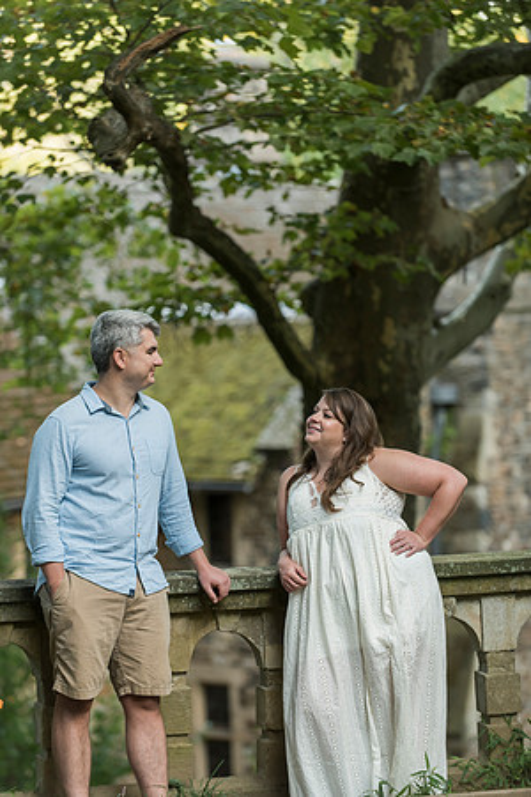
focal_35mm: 140
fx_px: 3097
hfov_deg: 9.8
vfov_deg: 14.7
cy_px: 398
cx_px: 266
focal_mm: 140
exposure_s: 1/500
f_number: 3.2
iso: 800
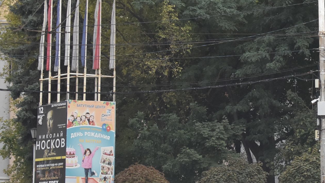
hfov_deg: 11.8
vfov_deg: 6.7
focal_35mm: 180
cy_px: 92
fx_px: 1551
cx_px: 353
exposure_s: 1/500
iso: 800
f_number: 5.3
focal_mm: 48
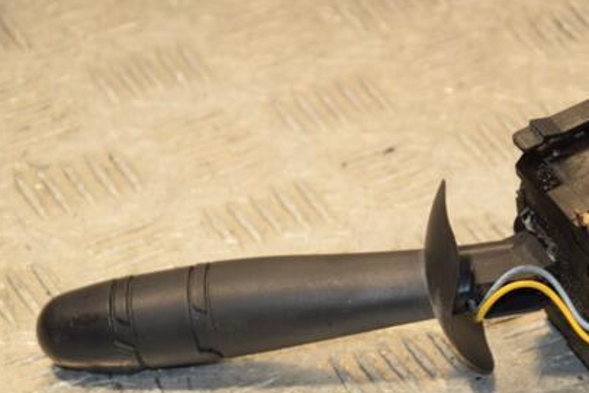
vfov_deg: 6.3
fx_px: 3551
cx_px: 427
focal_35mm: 217
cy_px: 274
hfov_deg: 9.5
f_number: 7.1
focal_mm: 98
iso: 800
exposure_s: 1/200
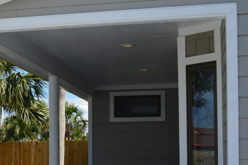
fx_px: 626
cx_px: -25
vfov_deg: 14.8
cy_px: 156
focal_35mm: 91
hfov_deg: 21.3
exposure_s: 1/250
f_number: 8
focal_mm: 24
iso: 100
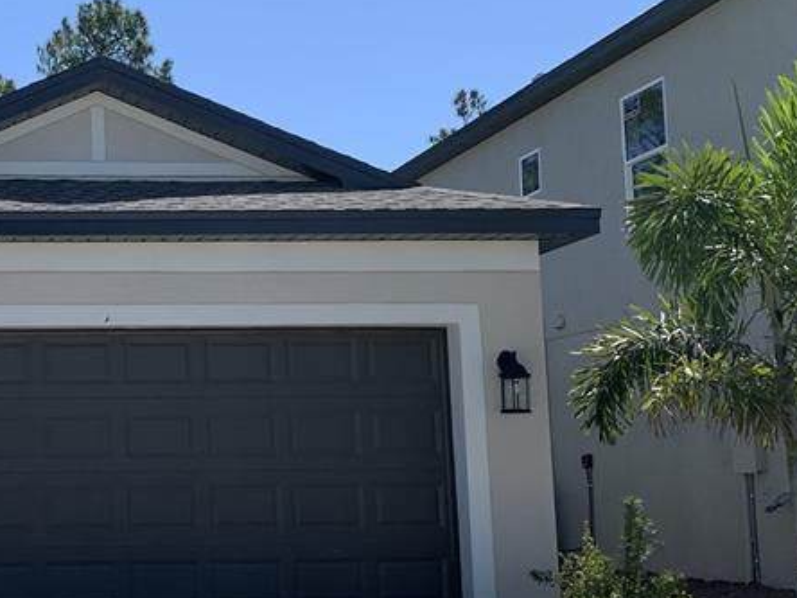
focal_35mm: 60
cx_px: -11
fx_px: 1381
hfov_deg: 29.9
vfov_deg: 24.4
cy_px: 361
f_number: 1.8
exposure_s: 1/2681
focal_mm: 4.25
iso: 25
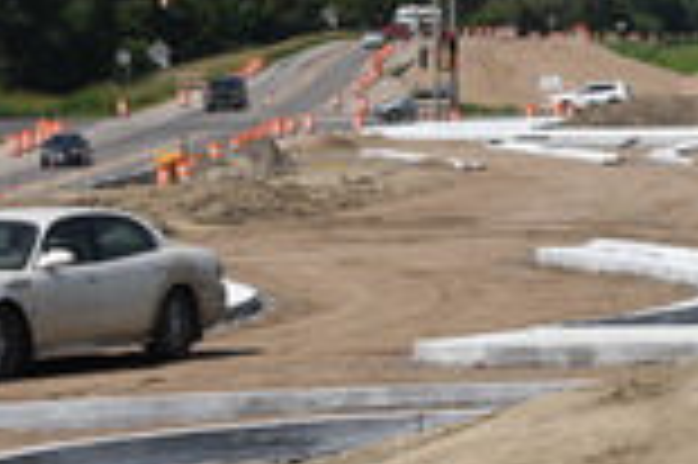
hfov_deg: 6.7
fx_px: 5965
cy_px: -135
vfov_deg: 4.4
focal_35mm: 308
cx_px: 743
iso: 200
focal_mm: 85
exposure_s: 1/1000
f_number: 8
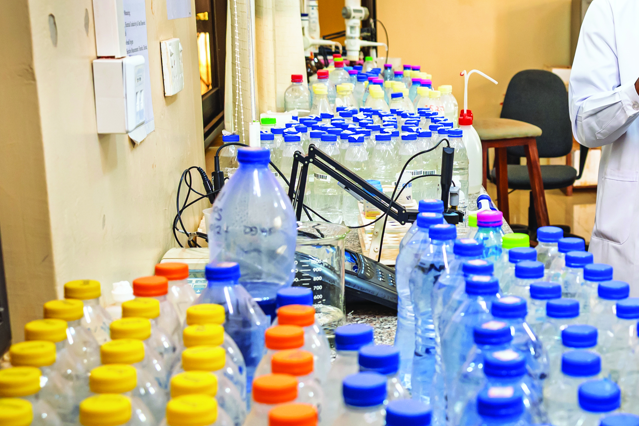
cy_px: 240
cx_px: 610
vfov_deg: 21.6
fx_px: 1118
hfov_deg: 30.1
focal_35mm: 63
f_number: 4
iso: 900
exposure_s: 1/60
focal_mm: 28
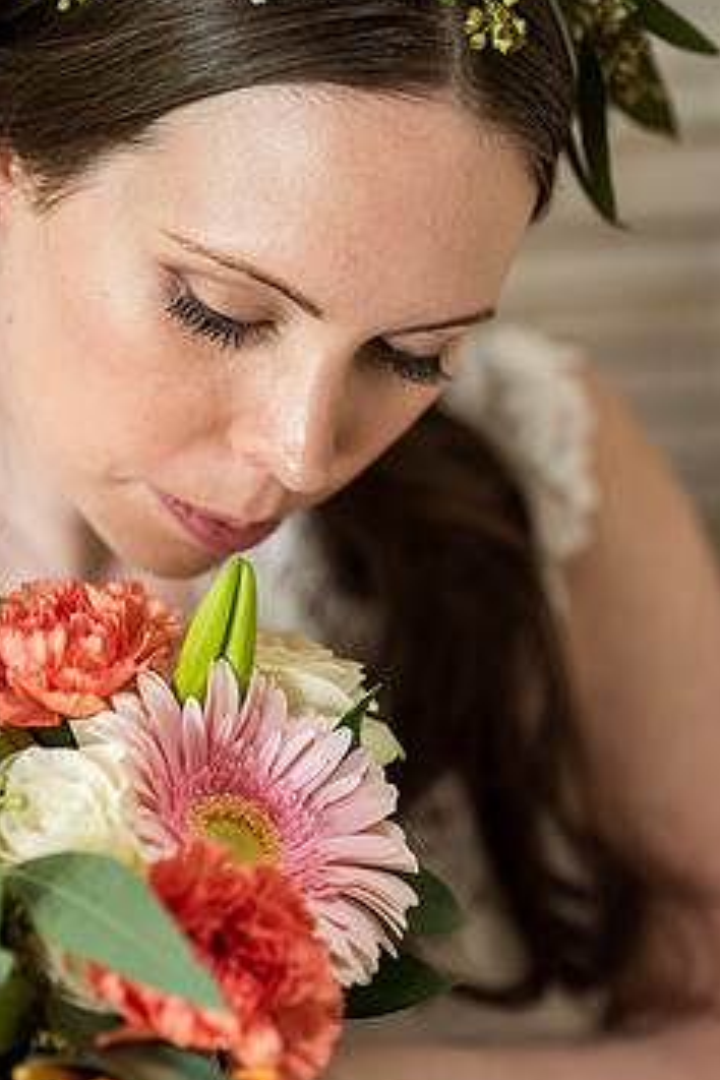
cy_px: 448
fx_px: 3240
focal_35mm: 108
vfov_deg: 18.9
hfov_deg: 12.7
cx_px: 275
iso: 1600
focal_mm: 85
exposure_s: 1/400
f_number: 2.5
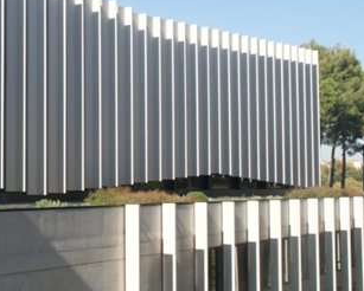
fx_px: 819
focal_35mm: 76
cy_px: 129
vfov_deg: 20.2
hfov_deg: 23.9
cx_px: -1
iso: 100
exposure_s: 1/100
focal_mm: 24
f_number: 10
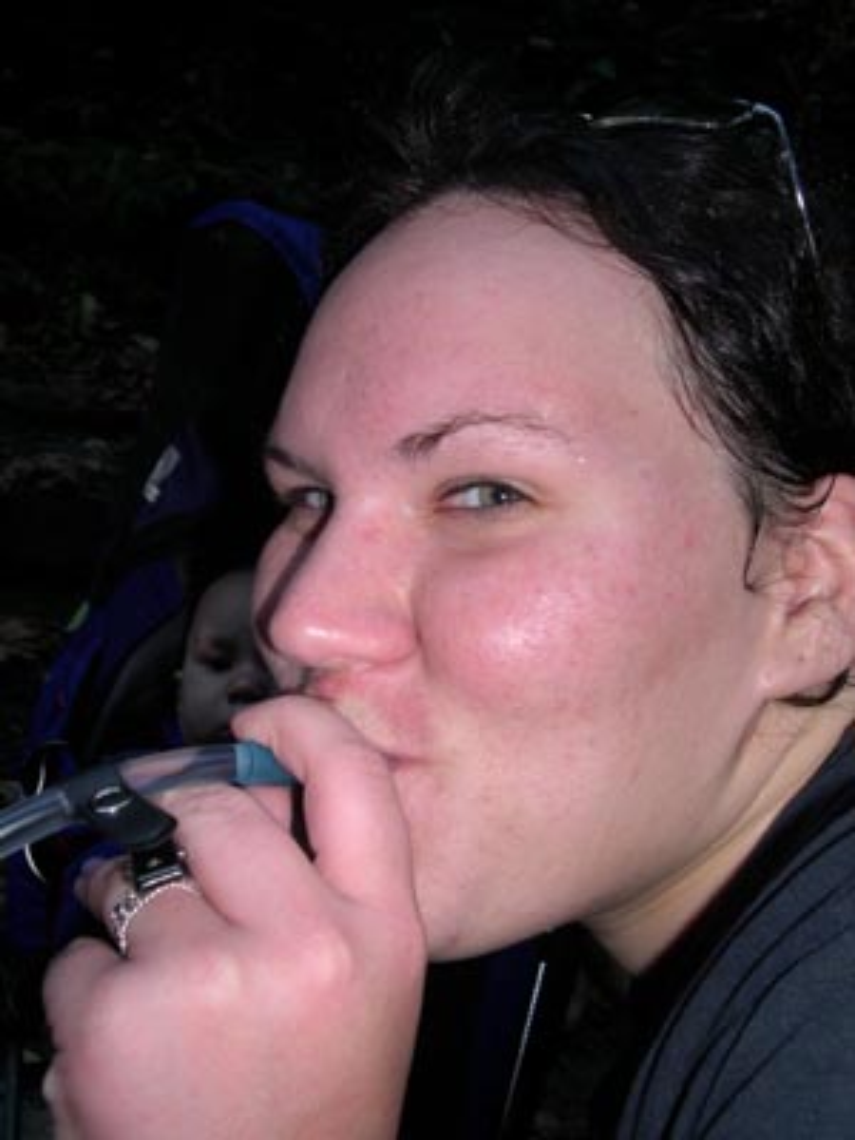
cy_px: 570
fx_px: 1251
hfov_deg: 37.7
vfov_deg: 49.0
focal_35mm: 38
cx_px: 428
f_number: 7.6
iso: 100
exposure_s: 1/30
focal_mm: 8
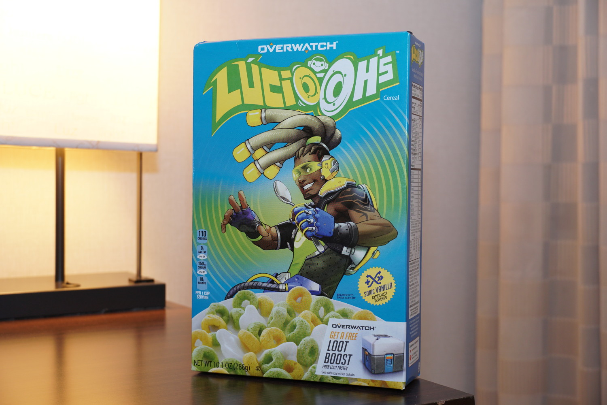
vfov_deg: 25.8
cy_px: 202
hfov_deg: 37.9
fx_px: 885
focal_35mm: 52
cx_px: 304
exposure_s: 1/40
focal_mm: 35
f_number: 4.5
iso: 320
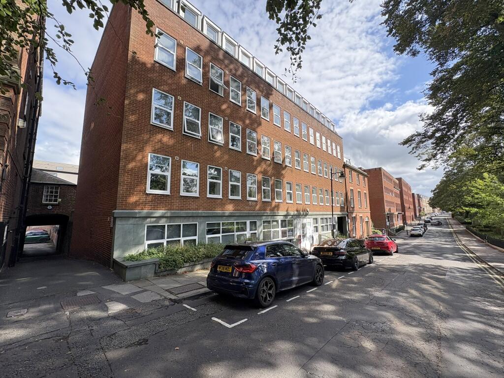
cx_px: 252
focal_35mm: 14
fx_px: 204
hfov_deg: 102.1
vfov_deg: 85.7
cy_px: 189
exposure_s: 1/812
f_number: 2.2
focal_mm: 2.22
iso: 50
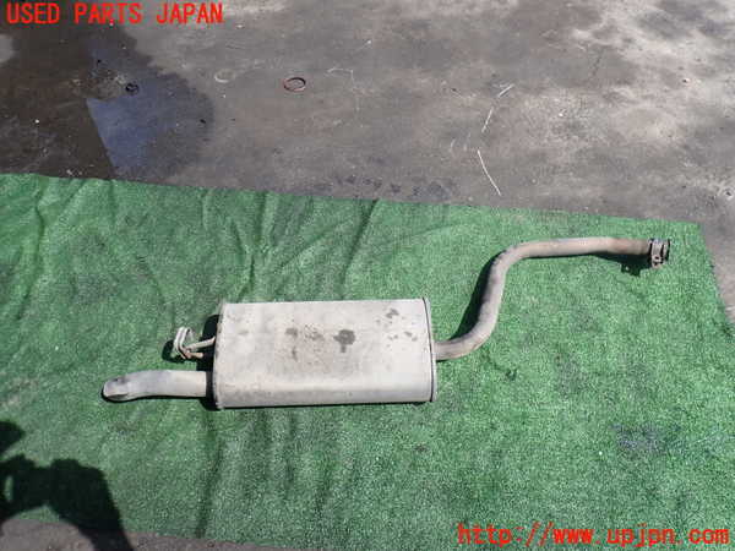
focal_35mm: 25
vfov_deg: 54.9
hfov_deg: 69.4
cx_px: 368
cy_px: 276
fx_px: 531
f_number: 8
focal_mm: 4.5
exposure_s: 1/160
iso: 100
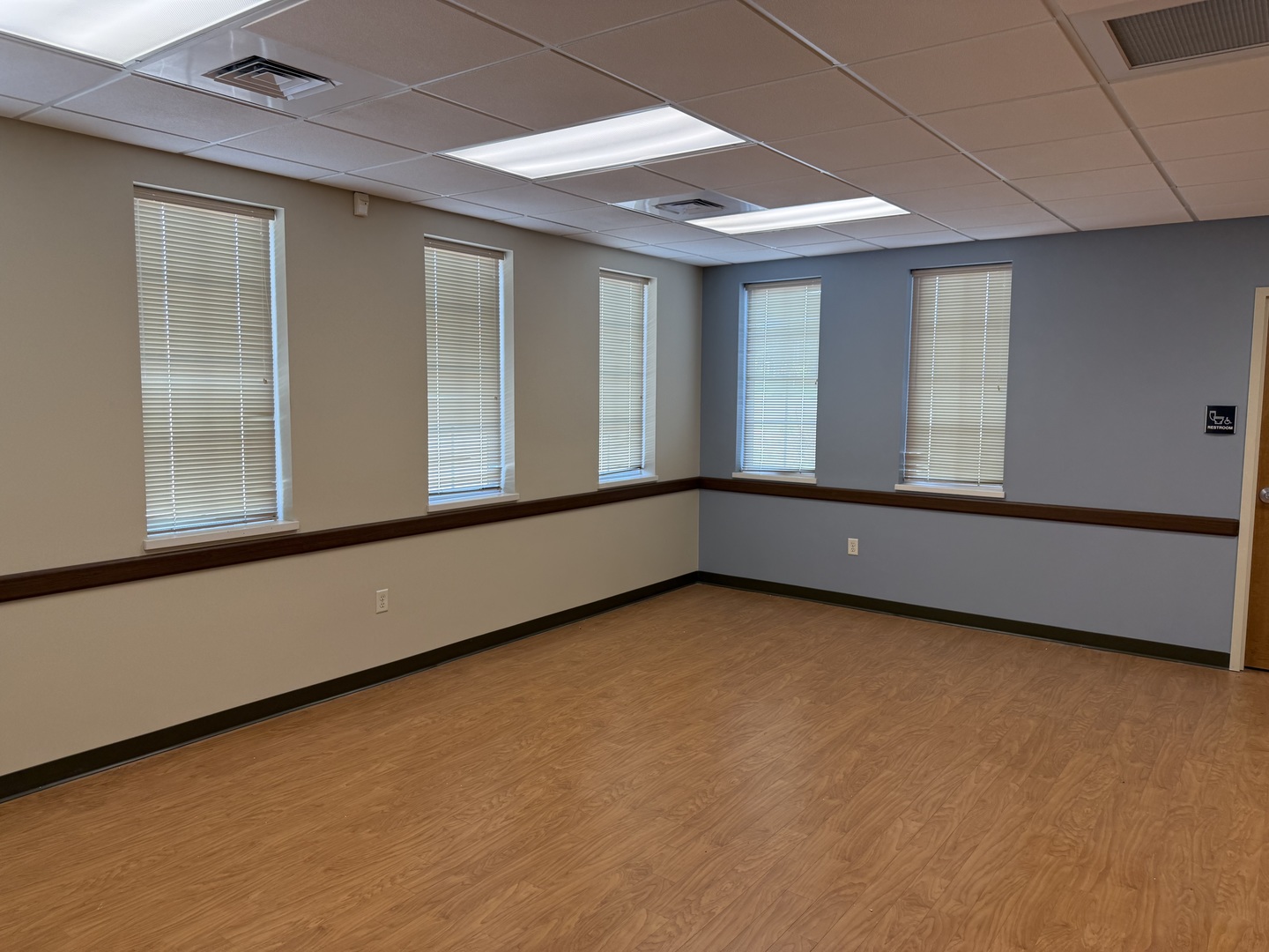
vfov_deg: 56.8
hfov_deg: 71.6
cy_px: 476
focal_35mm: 24
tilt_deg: -2.6
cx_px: 634
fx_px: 880
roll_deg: +0.7
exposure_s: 1/140
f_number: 1.78
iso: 125
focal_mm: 6.76
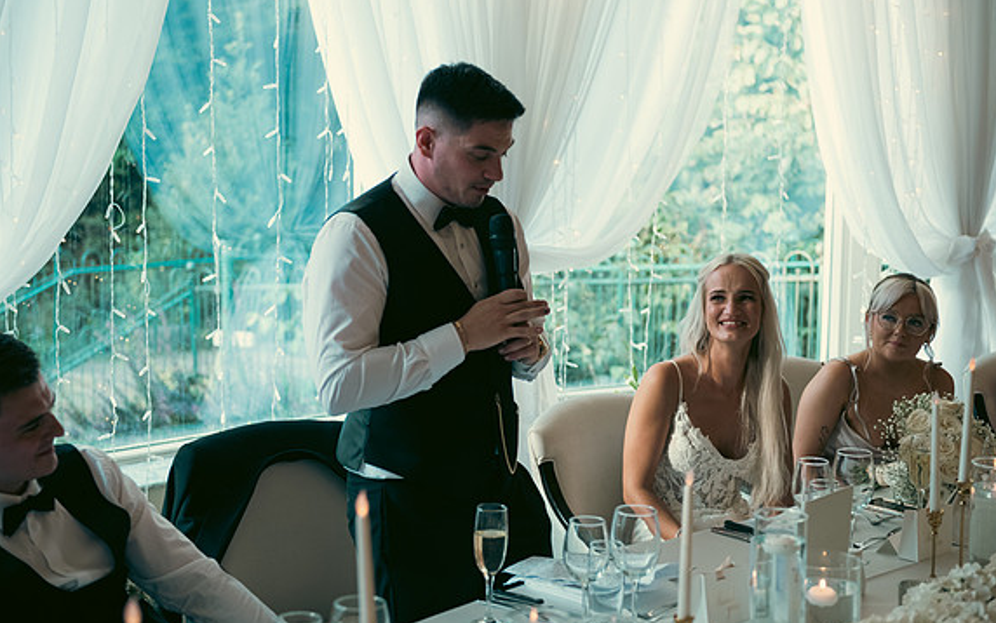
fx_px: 1684
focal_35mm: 62
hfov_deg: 33.0
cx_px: 501
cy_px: 302
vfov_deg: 21.0
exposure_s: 1/160
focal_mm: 60
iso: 400
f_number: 3.5
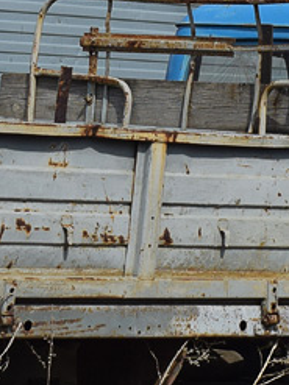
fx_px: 2496
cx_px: 48
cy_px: 143
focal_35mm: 224
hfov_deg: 6.6
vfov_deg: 8.8
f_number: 6.3
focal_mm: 32
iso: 100
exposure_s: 1/800
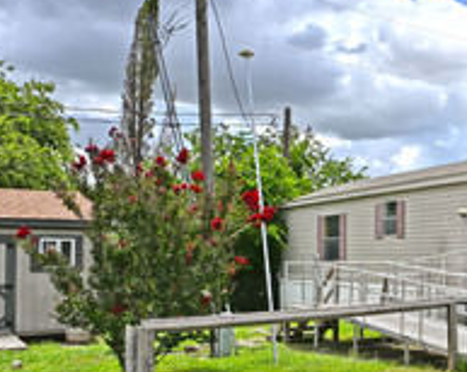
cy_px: 227
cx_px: 544
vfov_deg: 27.0
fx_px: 773
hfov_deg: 29.4
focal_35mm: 56
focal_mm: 12
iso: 64
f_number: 8
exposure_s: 1/250
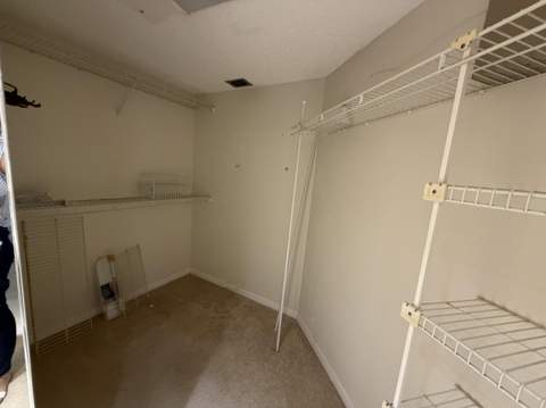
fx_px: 221
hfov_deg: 102.1
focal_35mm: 14
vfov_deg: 85.6
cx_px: 273
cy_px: 204
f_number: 2.2
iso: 500
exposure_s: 1/60
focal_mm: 2.22
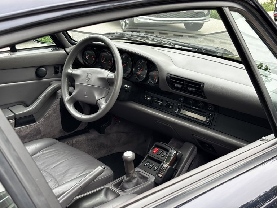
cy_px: 104
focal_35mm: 52
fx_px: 416
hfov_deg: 36.8
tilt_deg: -17.4
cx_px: 138
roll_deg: -2.0
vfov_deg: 28.0
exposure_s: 1/182
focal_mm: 5.96
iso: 32
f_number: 1.6
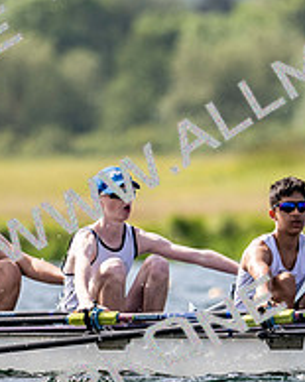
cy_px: 269
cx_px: 228
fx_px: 12670
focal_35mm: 1122
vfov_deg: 1.7
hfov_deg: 1.4
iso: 250
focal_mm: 400
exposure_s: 1/2500
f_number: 4.5
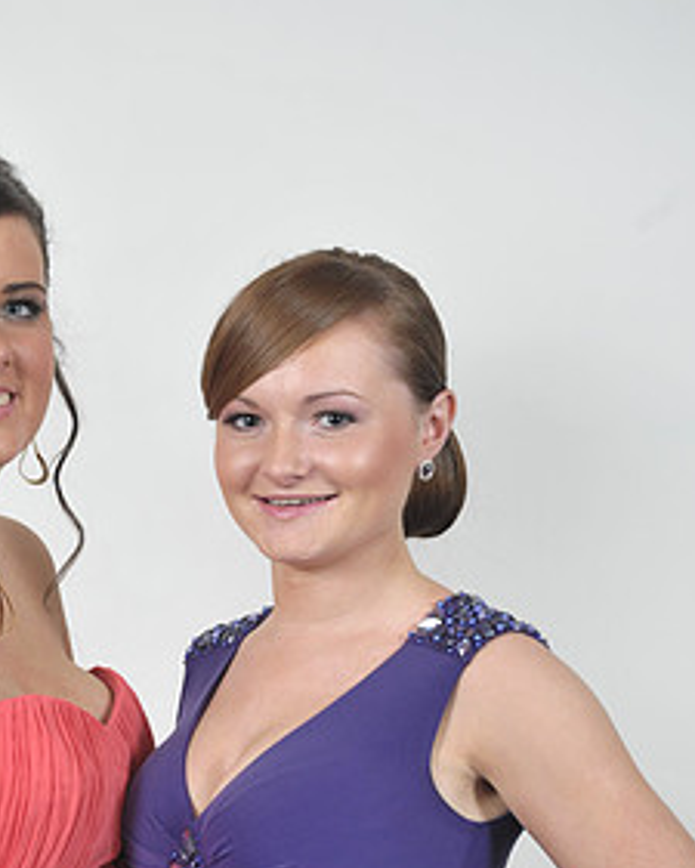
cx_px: 114
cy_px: 822
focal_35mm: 120
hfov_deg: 12.8
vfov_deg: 15.8
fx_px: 3084
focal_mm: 62
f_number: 7.1
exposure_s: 1/160
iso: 1000
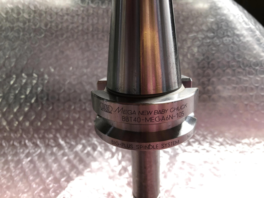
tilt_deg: -18.6
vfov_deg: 49.7
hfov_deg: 63.4
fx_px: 214
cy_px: 99
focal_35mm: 28
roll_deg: -1.7
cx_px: 132
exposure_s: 1/24
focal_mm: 3.99
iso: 40
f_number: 1.8
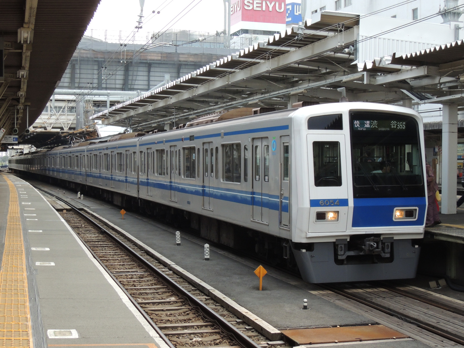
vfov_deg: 24.4
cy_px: 174
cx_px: 232
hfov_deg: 32.2
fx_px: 804
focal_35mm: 60
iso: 400
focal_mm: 10.7
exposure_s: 1/250
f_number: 7.4
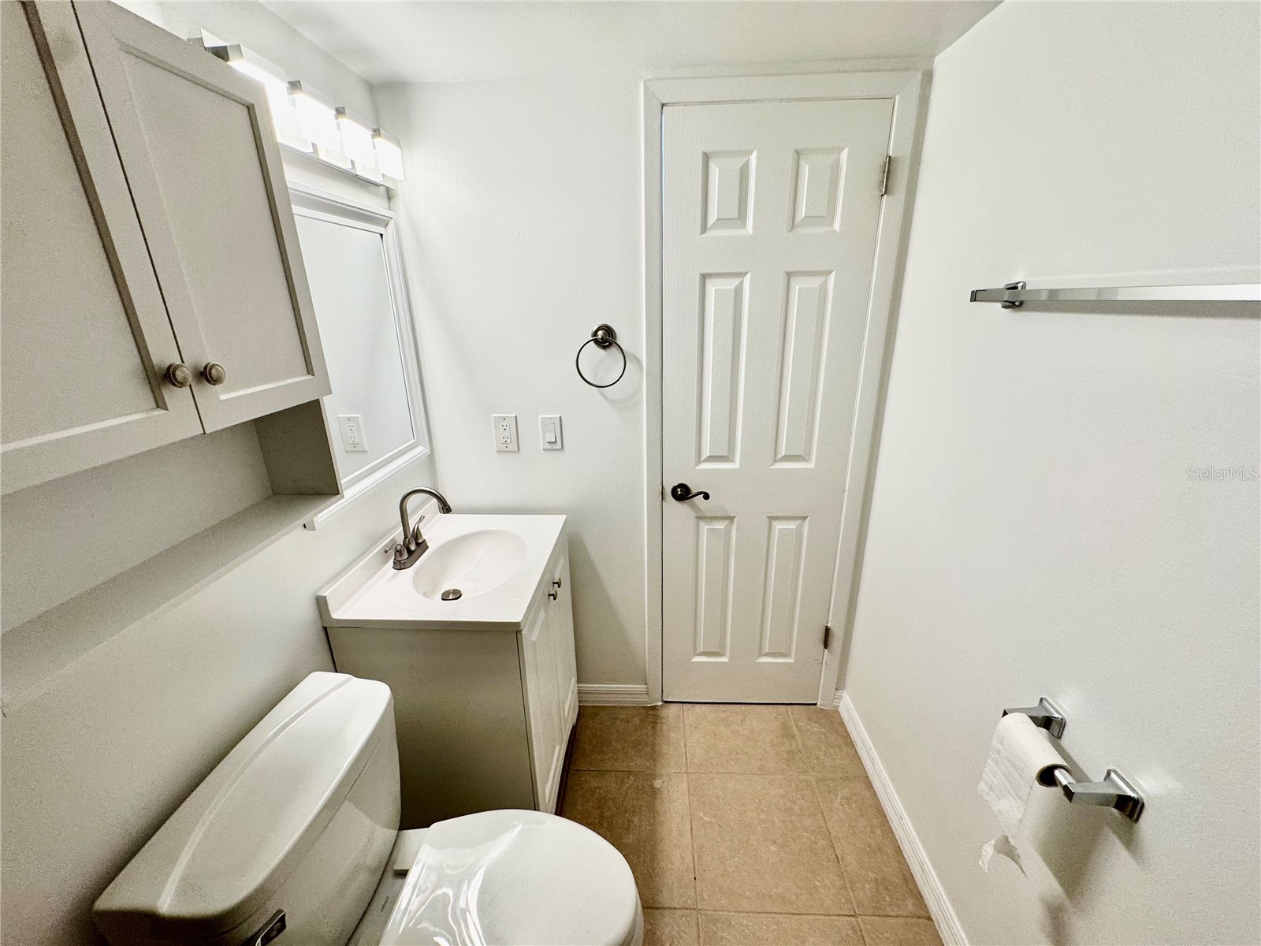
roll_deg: +0.5
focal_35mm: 14
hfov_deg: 102.1
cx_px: 630
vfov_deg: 85.7
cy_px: 473
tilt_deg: -19.4
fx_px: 510
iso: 100
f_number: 2.2
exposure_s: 1/120
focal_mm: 2.22
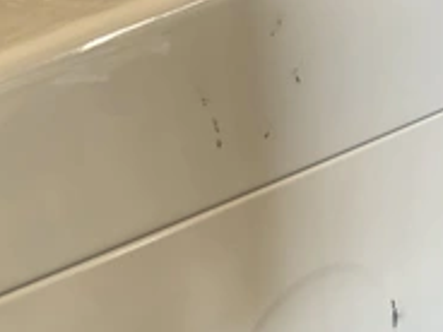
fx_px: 806
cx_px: 287
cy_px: 339
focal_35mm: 63
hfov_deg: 30.5
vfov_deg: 22.3
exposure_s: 1/120
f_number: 1.8
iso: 64
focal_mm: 3
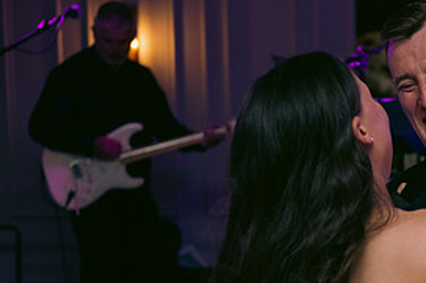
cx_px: 401
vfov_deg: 12.3
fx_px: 1313
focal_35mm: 111
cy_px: 212
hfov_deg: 18.1
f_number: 3.5
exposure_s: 1/160
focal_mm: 52
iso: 800
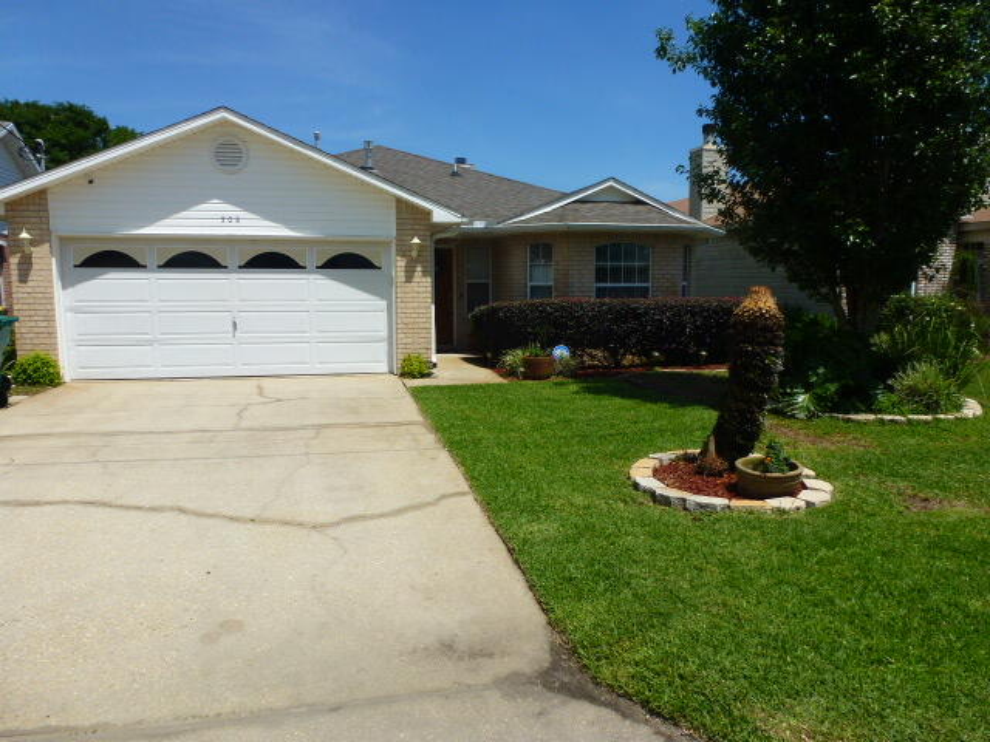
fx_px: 686
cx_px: 495
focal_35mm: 24
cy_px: 371
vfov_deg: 56.8
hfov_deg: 71.6
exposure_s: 1/1300
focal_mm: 4.3
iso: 100
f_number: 4
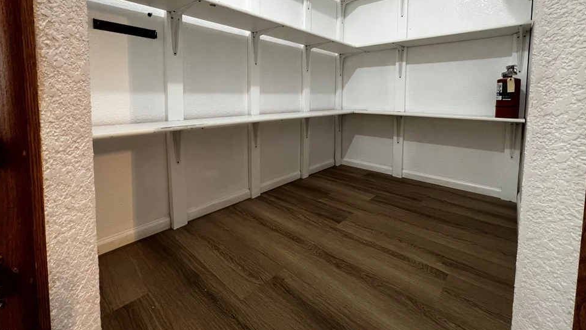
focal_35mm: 15
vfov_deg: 68.9
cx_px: 293
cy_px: 115
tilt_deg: -5.0
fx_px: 233
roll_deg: +0.0
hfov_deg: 103.0
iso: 160
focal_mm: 1.57
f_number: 1.8
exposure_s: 1/60
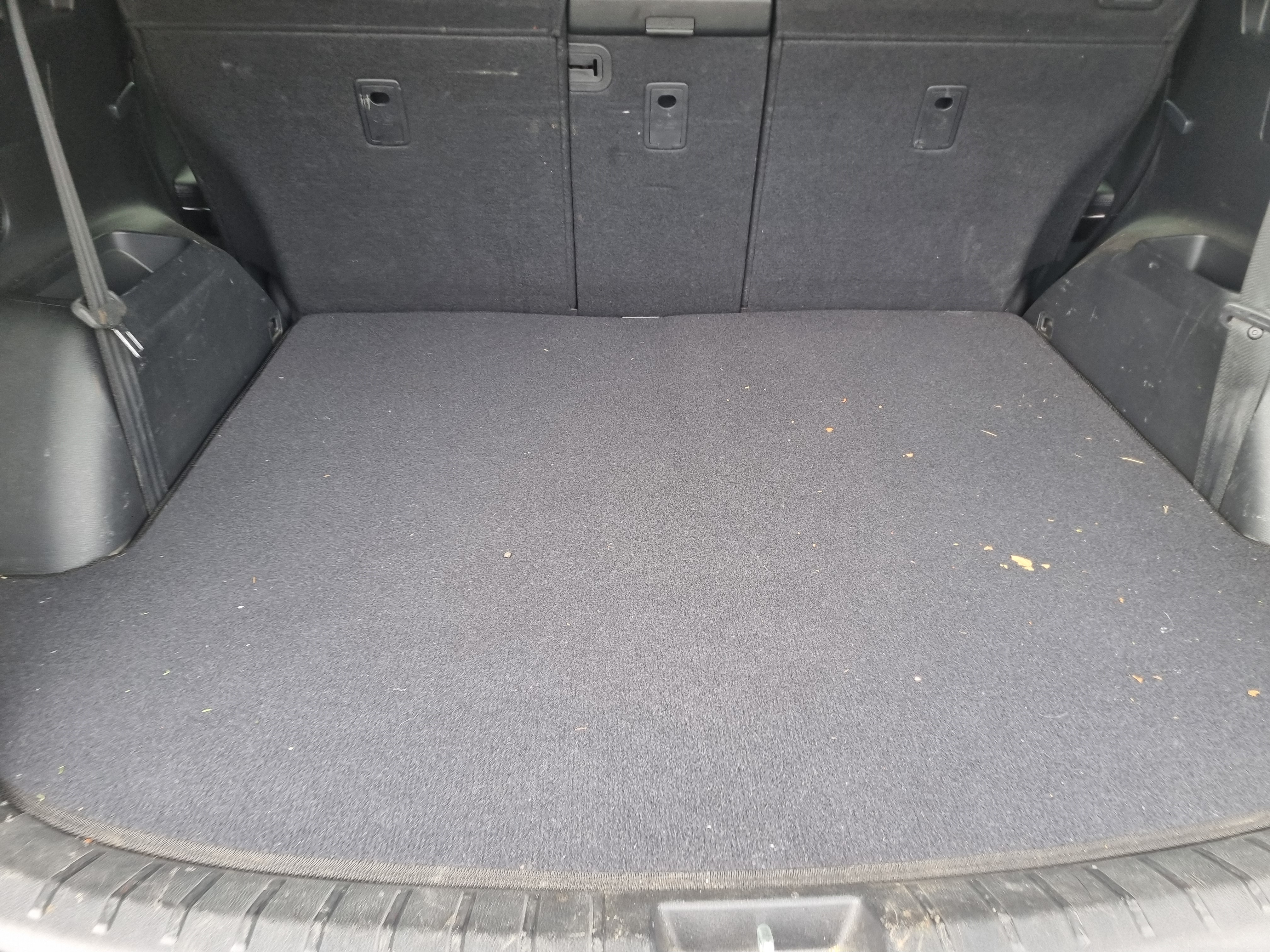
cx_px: 635
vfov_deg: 53.1
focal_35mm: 26
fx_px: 954
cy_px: 476
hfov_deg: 67.3
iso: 64
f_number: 1.8
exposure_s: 1/120
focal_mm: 5.4
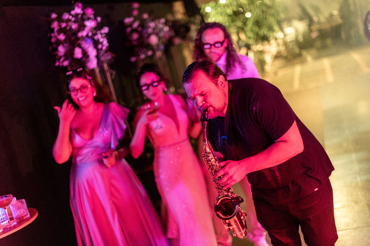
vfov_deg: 27.0
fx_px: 514
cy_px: 123
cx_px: 185
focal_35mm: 50
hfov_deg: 39.6
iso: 3200
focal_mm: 50
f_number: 1.4
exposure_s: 1/250
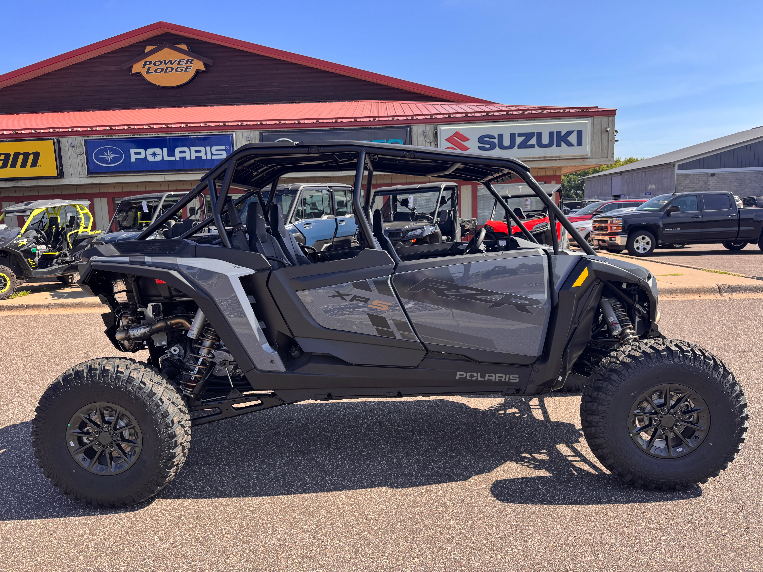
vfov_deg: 56.8
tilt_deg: -8.1
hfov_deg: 71.6
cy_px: 286
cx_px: 382
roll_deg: +2.1
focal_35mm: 24
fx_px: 529
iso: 80
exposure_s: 1/1395
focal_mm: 6.76
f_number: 1.78
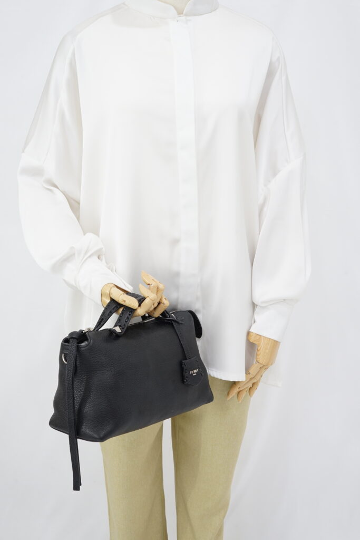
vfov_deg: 39.6
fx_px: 750
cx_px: 180
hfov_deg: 27.0
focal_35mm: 50
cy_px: 270
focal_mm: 50
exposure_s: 1/2.5
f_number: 9
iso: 640
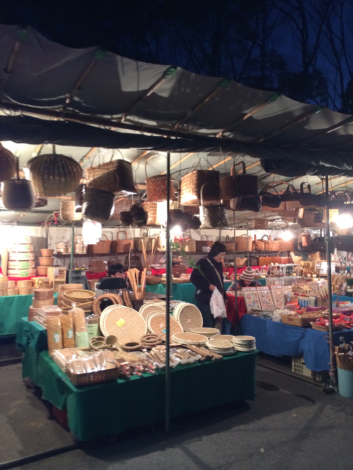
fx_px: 408
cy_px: 235
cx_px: 176
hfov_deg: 46.8
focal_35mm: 30
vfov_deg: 60.0
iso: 160
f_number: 2.2
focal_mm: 4.12
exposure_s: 1/30
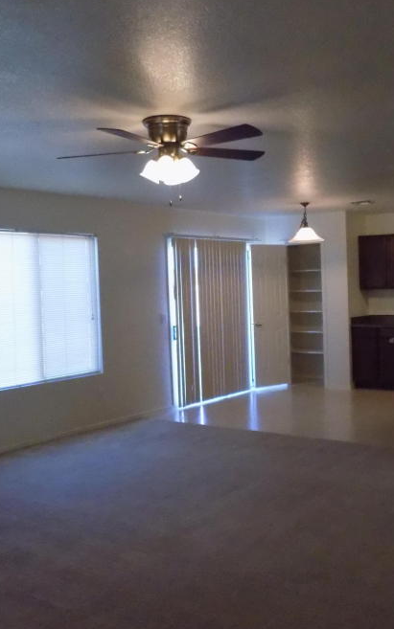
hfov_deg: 33.4
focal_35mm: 38
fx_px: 652
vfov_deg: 51.5
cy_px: 324
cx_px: 254
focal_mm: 4
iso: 720
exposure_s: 1/125
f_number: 3.1
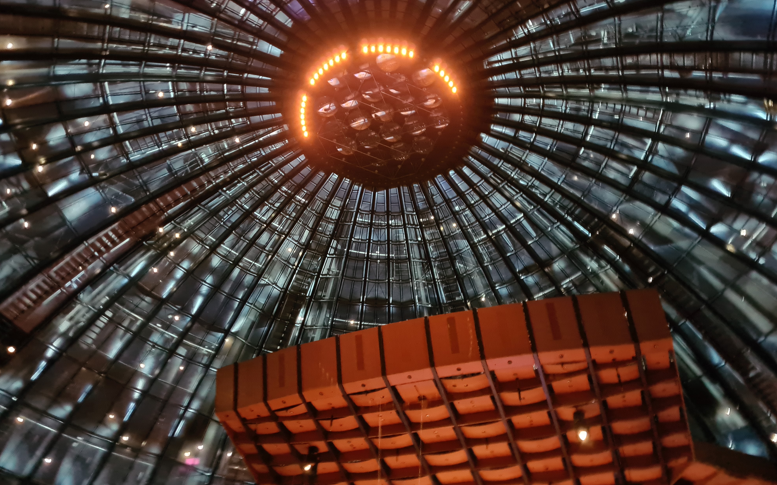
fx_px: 593
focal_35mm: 28
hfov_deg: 66.5
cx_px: 389
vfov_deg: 44.5
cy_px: 230
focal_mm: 5.4
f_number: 1.8
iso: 1250
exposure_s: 1/14
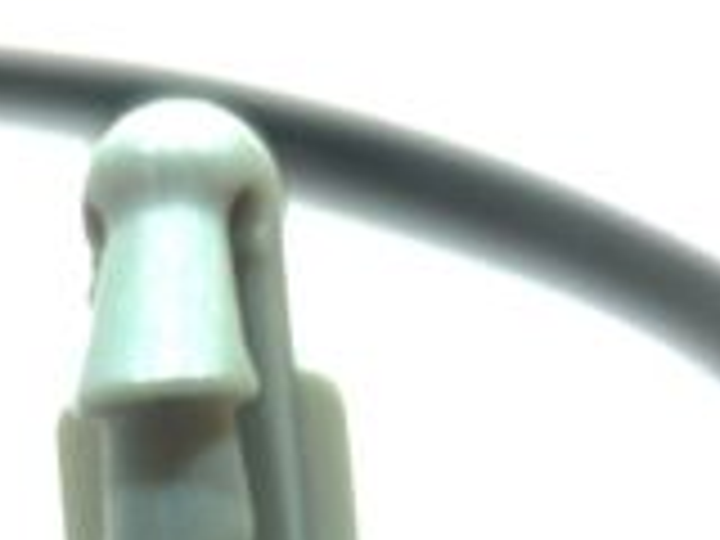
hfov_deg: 9.7
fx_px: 4243
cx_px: 162
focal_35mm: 204
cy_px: 992
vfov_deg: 7.1
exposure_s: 1/50
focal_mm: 4.75
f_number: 1.75
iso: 650
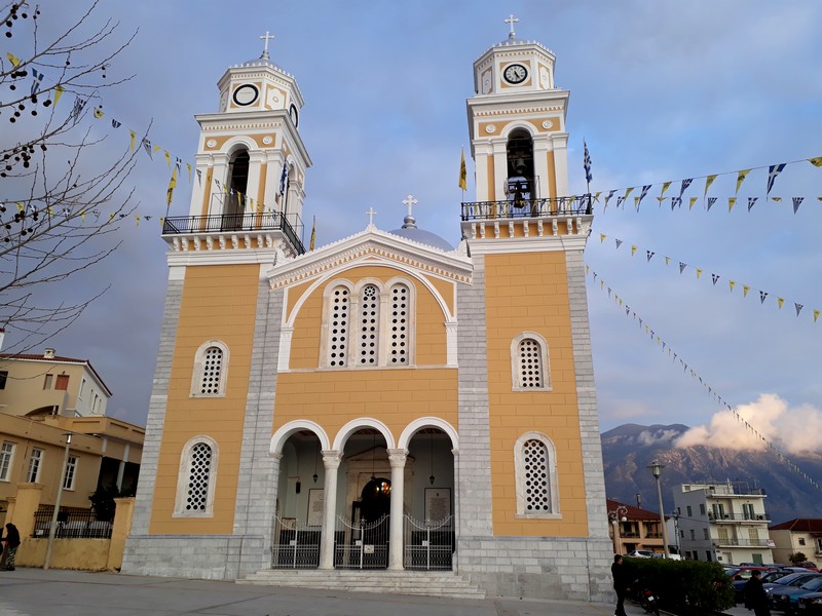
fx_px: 641
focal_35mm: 27
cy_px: 308
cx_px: 411
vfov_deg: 51.4
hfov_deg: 65.3
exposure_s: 1/203
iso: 40
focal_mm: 3.6
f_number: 1.9
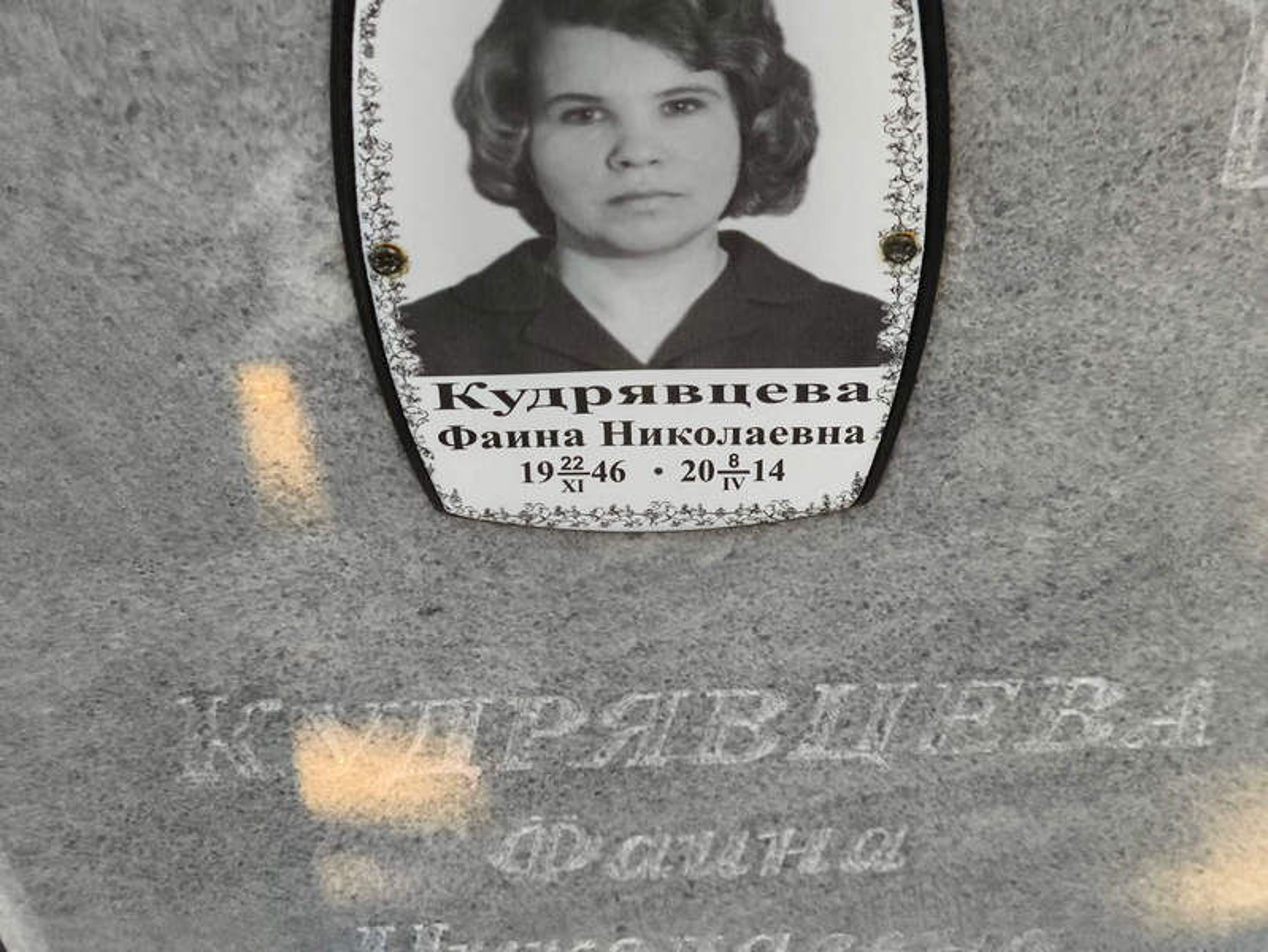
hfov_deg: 38.2
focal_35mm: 50
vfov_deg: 29.1
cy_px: 476
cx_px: 634
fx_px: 1832
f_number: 1.7
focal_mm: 4.71
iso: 50
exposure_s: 1/118
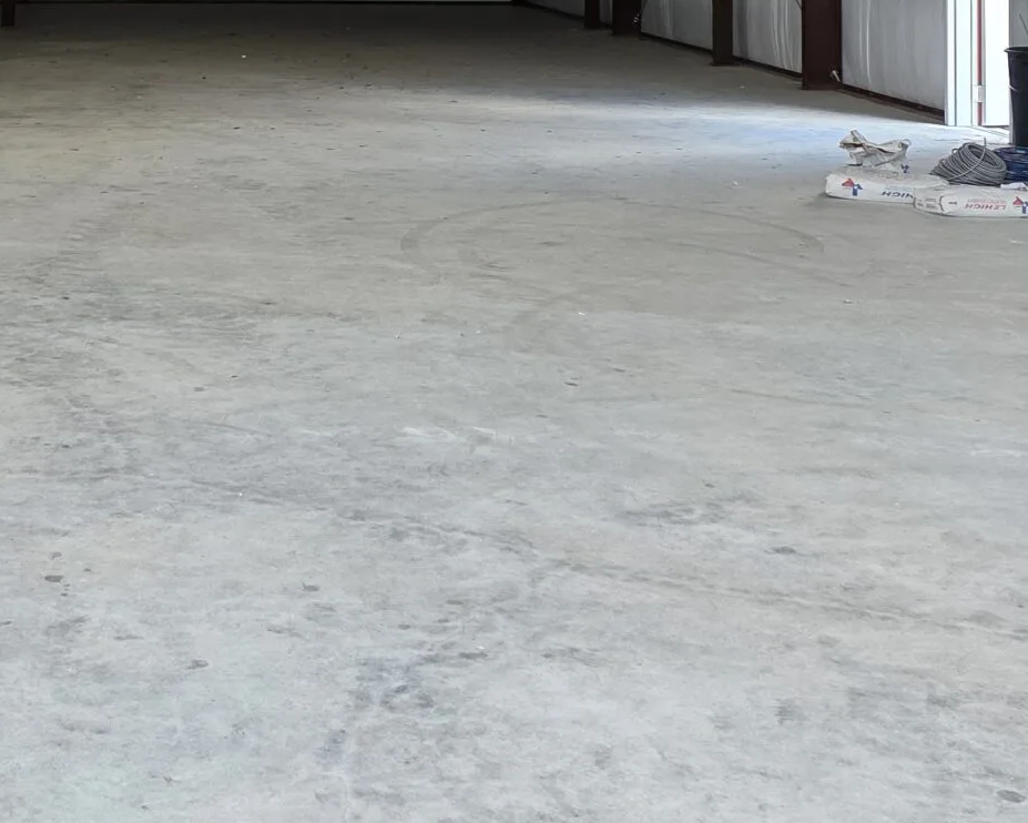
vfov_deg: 22.7
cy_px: -150
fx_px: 1887
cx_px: 100
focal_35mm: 62
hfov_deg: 29.2
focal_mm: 6.3
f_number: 1.7
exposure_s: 1/180
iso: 200
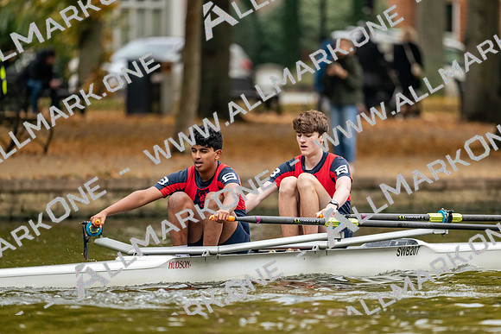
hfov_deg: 5.2
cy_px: 167
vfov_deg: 3.4
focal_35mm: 400
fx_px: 5568
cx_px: 250
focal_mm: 400
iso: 2800
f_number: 4.5
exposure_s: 1/2500
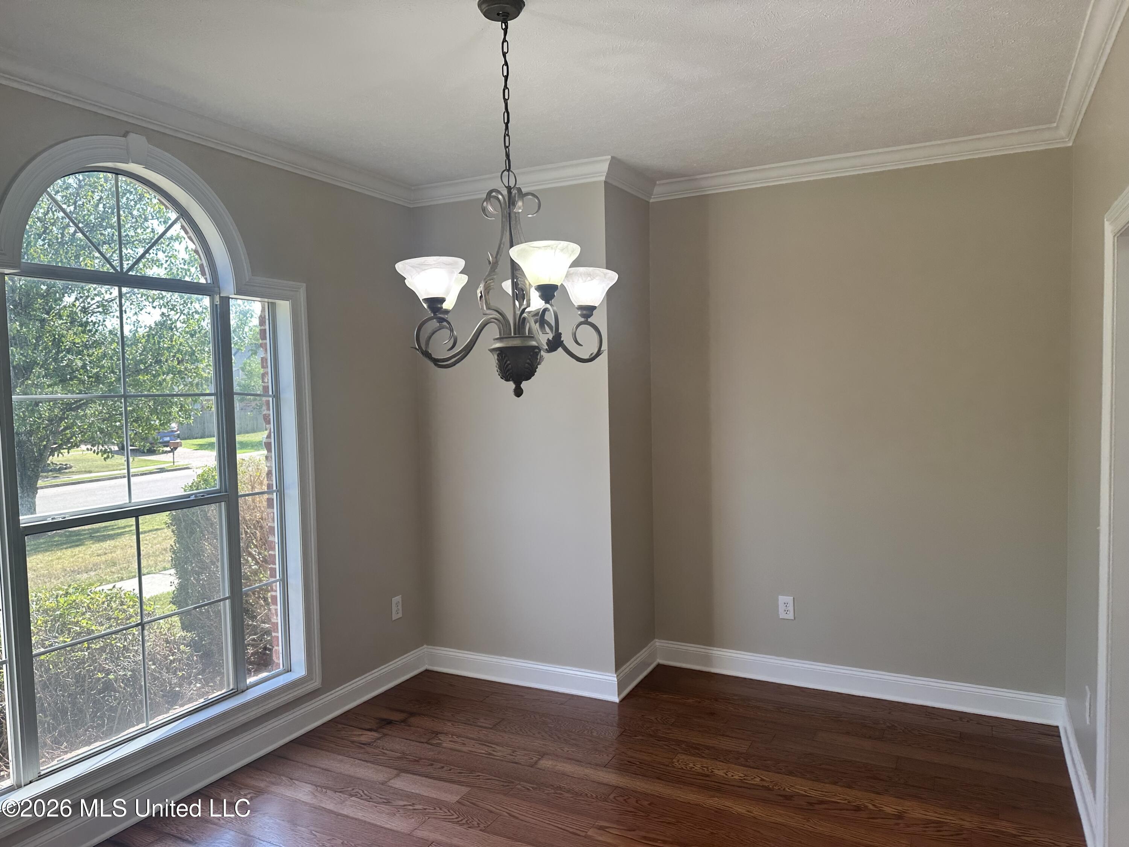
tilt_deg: -3.1
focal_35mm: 24
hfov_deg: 71.6
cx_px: 564
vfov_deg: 56.8
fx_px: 783
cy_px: 424
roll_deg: +0.7
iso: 80
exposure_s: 1/276
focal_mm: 6.86
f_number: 1.78
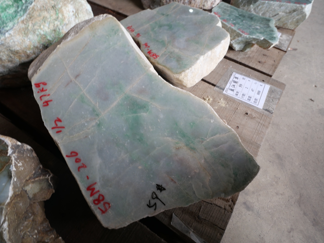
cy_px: 126
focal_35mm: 19
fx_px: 178
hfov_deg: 84.6
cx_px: 158
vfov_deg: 68.7
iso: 250
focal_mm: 9
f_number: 4
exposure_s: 1/60
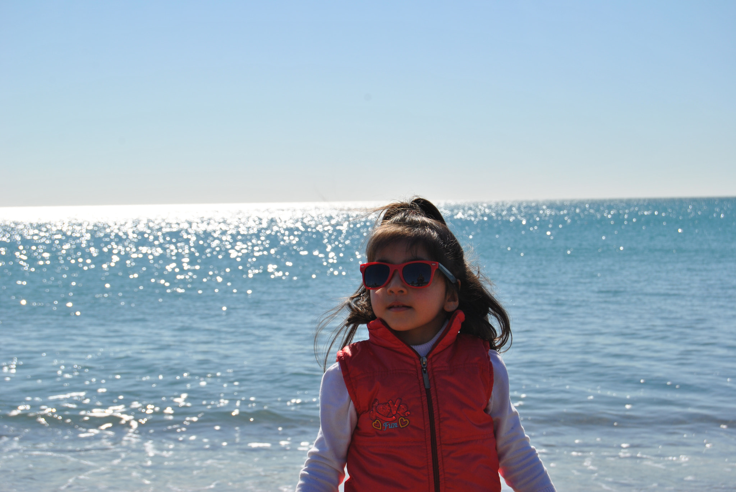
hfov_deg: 24.6
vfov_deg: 16.6
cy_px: 246
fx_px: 1689
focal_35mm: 82
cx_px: 368
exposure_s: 1/400
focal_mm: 55
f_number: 10
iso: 100
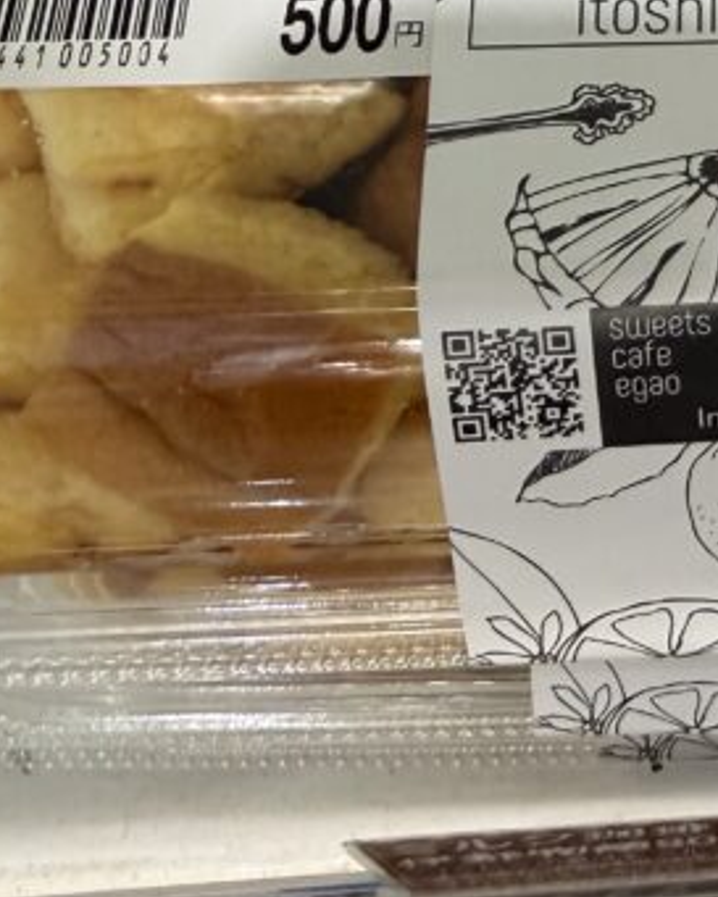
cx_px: 1020
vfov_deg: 27.4
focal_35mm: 66
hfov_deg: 20.4
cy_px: 39
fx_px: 1752
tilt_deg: -58.8
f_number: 2.2
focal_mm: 2.22
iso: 200
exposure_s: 1/60
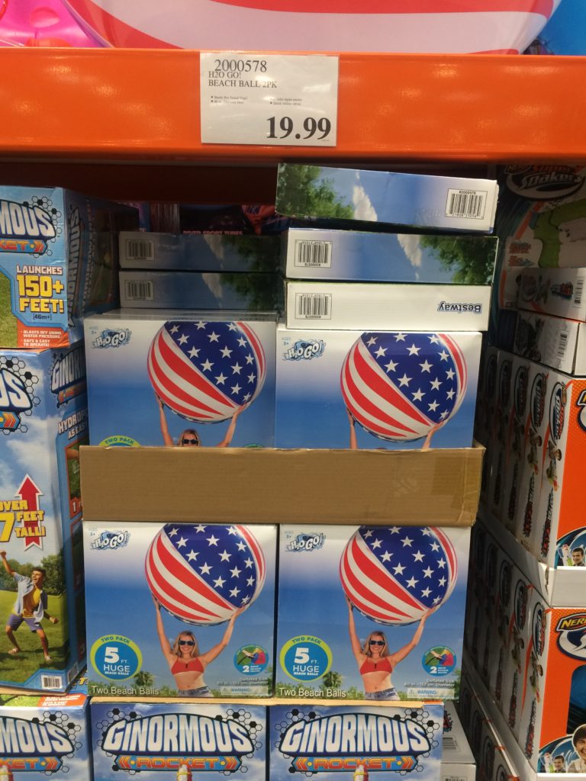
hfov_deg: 48.2
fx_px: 655
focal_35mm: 29
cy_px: 390
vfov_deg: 61.7
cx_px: 293
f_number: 2.2
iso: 80
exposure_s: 1/30
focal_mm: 4.15
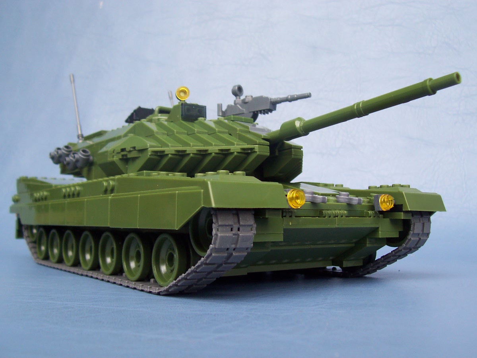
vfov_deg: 38.7
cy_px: 179
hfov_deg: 50.1
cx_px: 238
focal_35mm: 37
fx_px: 510
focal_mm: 5.6
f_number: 2.8
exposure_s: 1/125
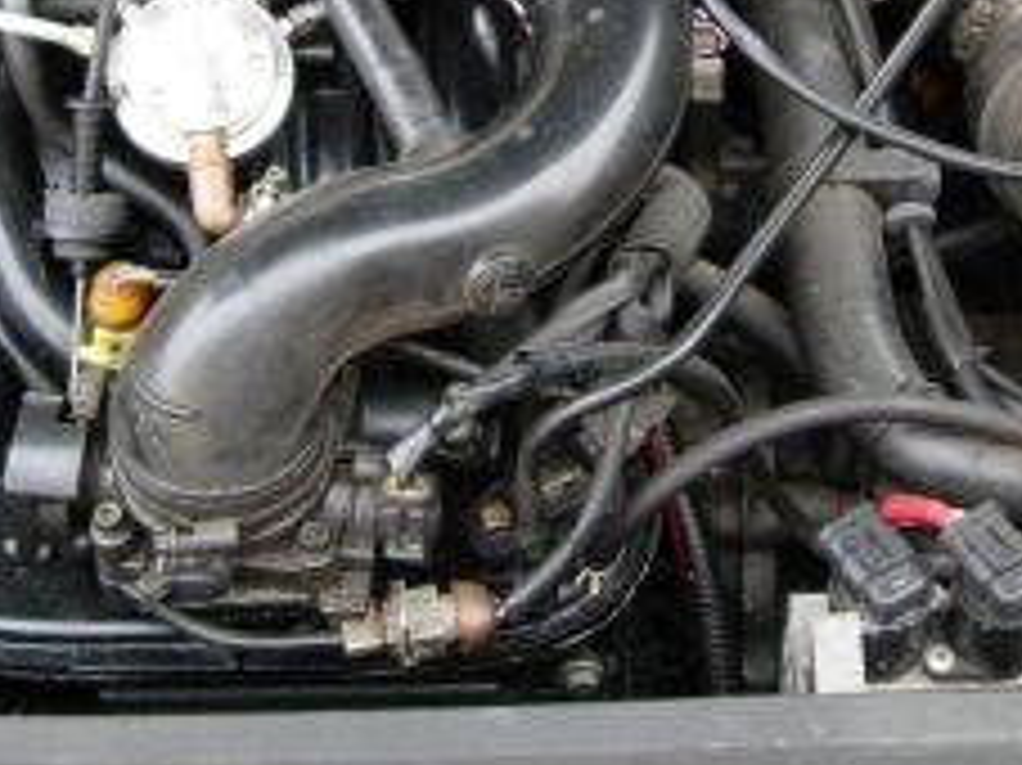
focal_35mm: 107
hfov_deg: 18.4
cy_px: -27
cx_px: 531
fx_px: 3157
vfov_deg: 13.6
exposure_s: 1/121
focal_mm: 7.8
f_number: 2.8
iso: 64
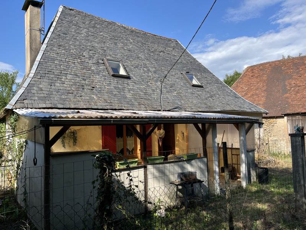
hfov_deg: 67.3
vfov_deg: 53.1
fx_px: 230
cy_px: 115
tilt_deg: +2.5
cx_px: 153
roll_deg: +2.4
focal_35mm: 26
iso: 50
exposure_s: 1/1672
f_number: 1.6
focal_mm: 5.1
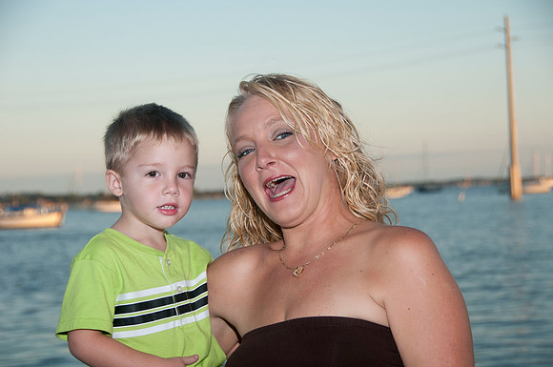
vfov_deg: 15.1
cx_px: 276
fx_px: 1381
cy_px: 184
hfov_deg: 22.7
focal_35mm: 90
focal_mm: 60
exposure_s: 1/250
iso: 100
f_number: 5.6
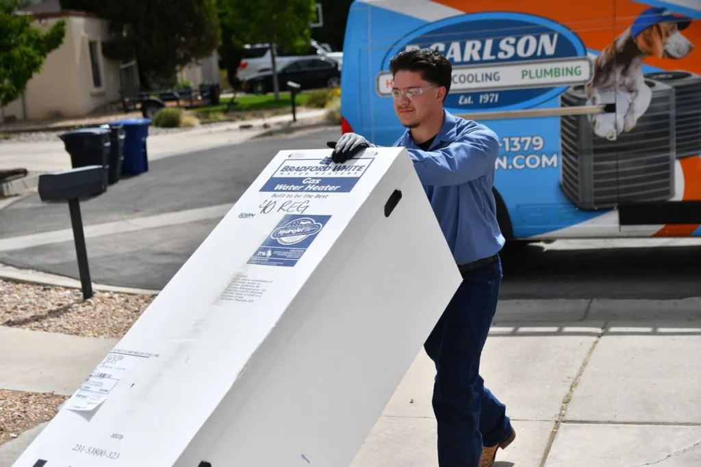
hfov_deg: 35.0
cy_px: 234
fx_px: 1110
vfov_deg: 23.8
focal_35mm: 57
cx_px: 350
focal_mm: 38
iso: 125
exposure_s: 1/6400
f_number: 2.8
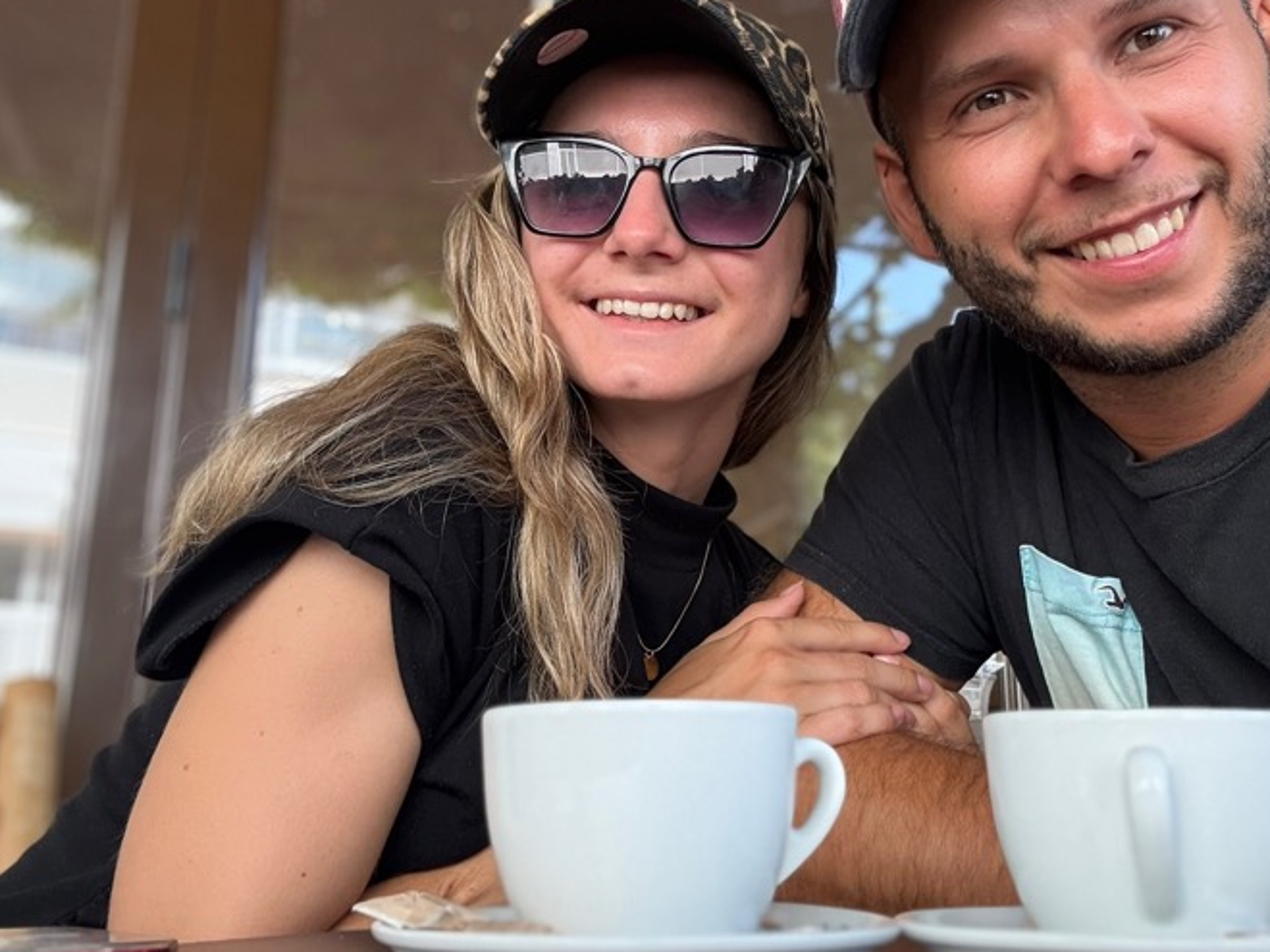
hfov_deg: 45.8
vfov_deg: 34.9
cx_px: 671
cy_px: 359
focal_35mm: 41
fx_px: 1504
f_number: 1.9
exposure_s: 1/146
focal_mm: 2.69
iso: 50
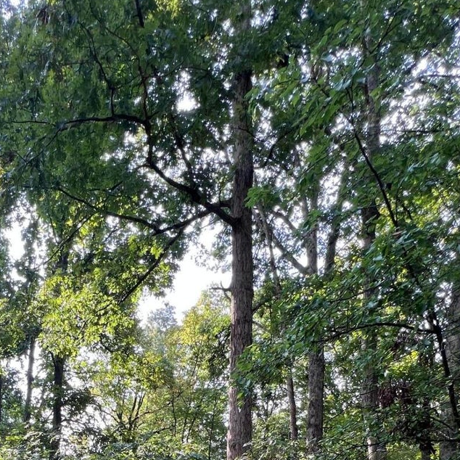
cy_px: 576
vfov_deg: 38.0
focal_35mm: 29
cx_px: 73
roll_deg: -1.8
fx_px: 436
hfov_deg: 51.1
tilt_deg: -0.6
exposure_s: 1/99
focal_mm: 1.57
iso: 32
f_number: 1.8
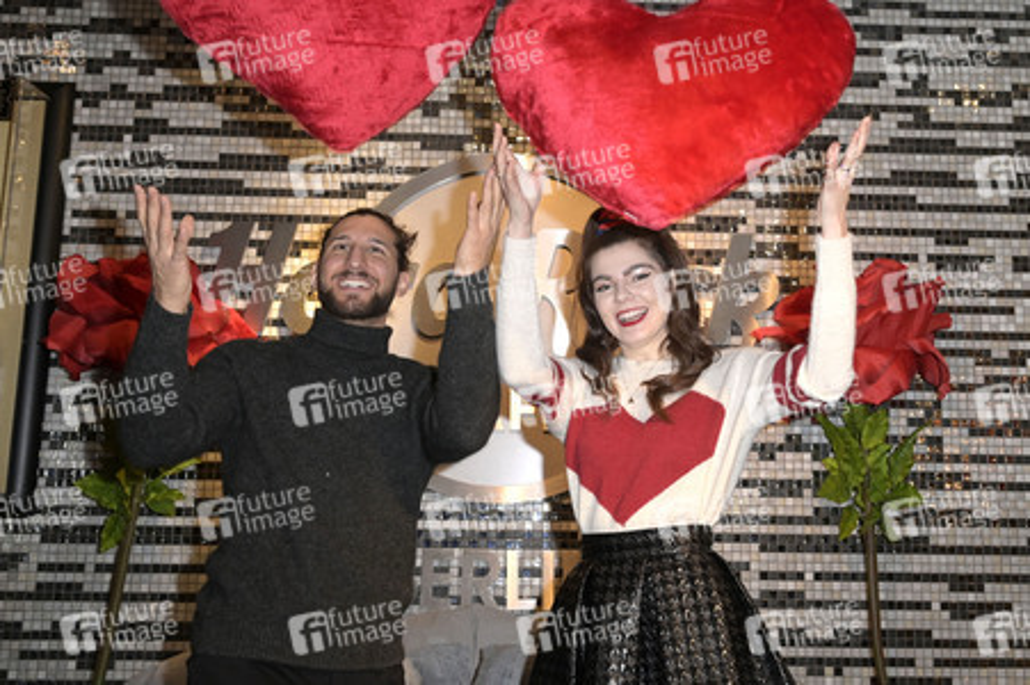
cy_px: 342
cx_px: 515
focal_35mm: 34
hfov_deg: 55.8
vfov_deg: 38.8
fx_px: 972
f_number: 5.6
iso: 3200
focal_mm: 34
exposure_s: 1/160
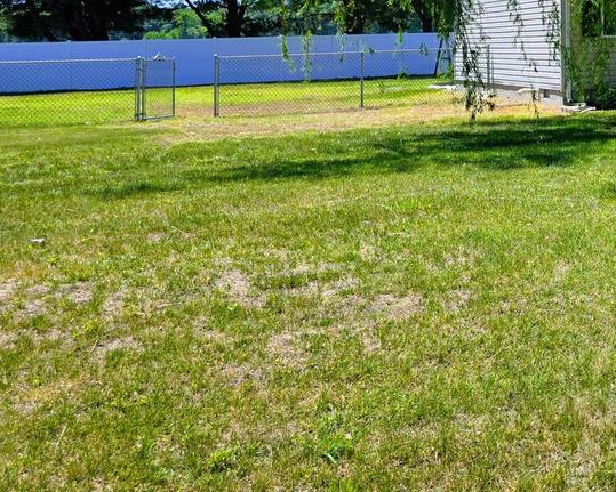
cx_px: 793
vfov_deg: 24.0
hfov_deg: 26.7
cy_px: -24
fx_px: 1094
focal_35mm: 60
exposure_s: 1/3126
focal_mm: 6.3
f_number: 1.7
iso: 80
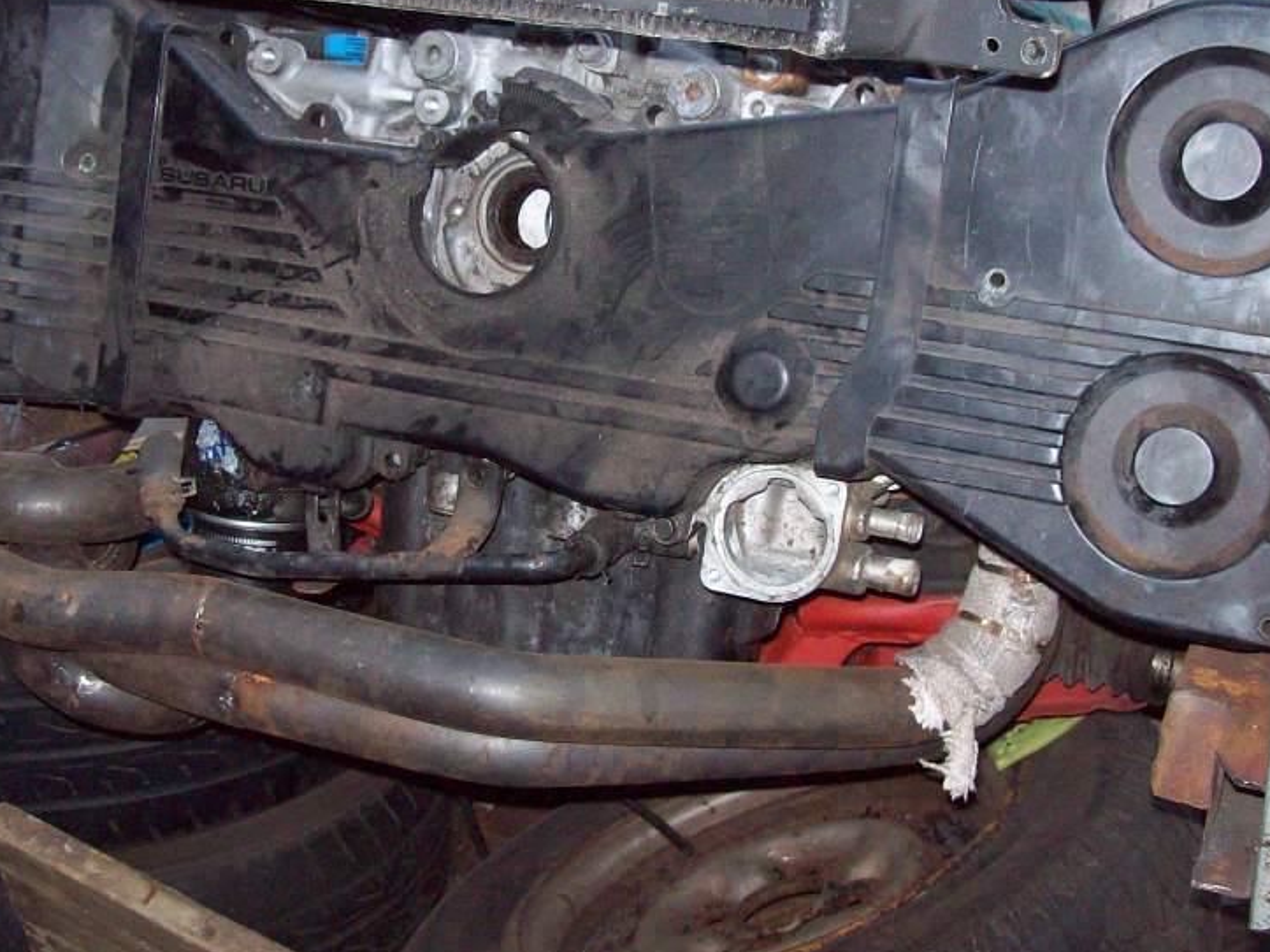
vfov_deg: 28.5
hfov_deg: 37.3
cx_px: 501
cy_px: 374
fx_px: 1871
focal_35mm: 51
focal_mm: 6
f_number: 2.7
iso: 200
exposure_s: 1/64
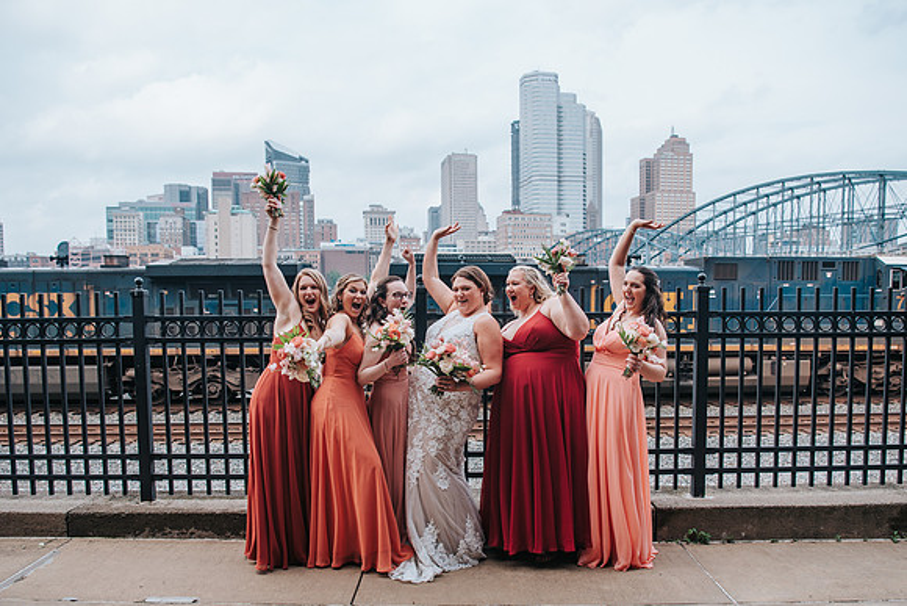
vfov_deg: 46.1
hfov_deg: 65.2
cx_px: 475
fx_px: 709
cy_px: 355
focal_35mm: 28
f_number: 4
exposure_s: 1/320
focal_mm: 24
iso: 100
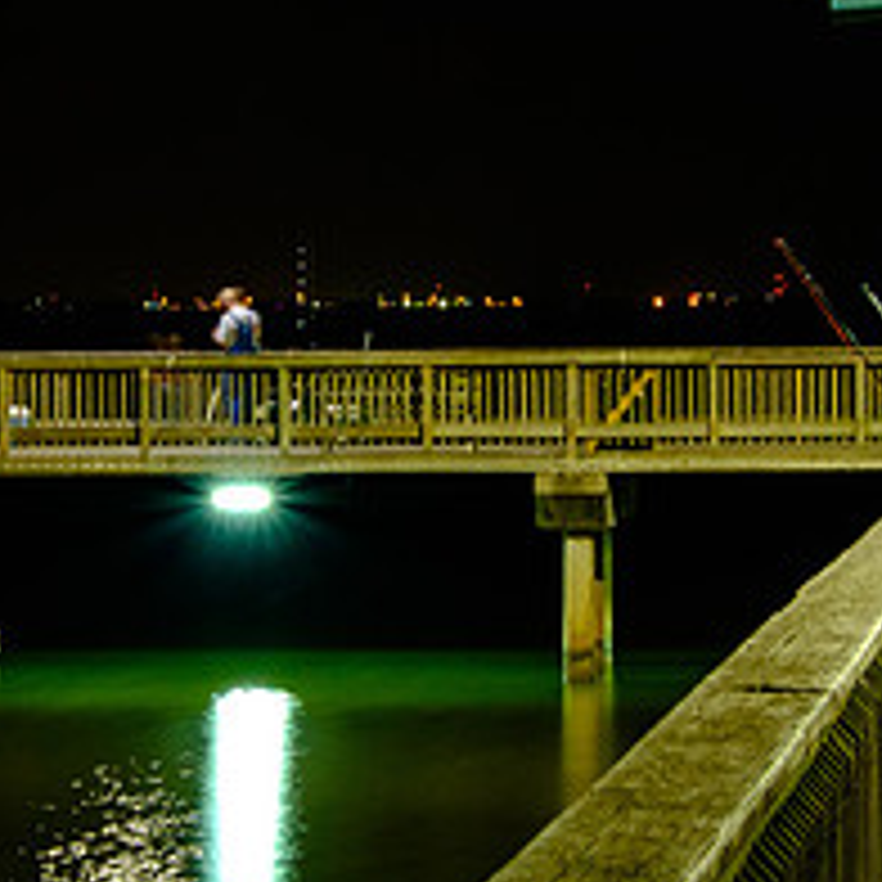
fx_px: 6832
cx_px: 242
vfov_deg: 7.4
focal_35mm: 237
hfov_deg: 7.4
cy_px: 402
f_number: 16
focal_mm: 55
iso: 200
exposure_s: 30
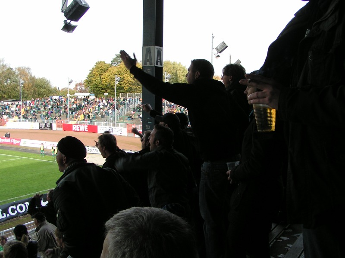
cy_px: 129
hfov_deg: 49.0
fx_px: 379
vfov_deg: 37.7
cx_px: 172
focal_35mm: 38
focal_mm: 5.8
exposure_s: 1/80
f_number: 5.6
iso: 50
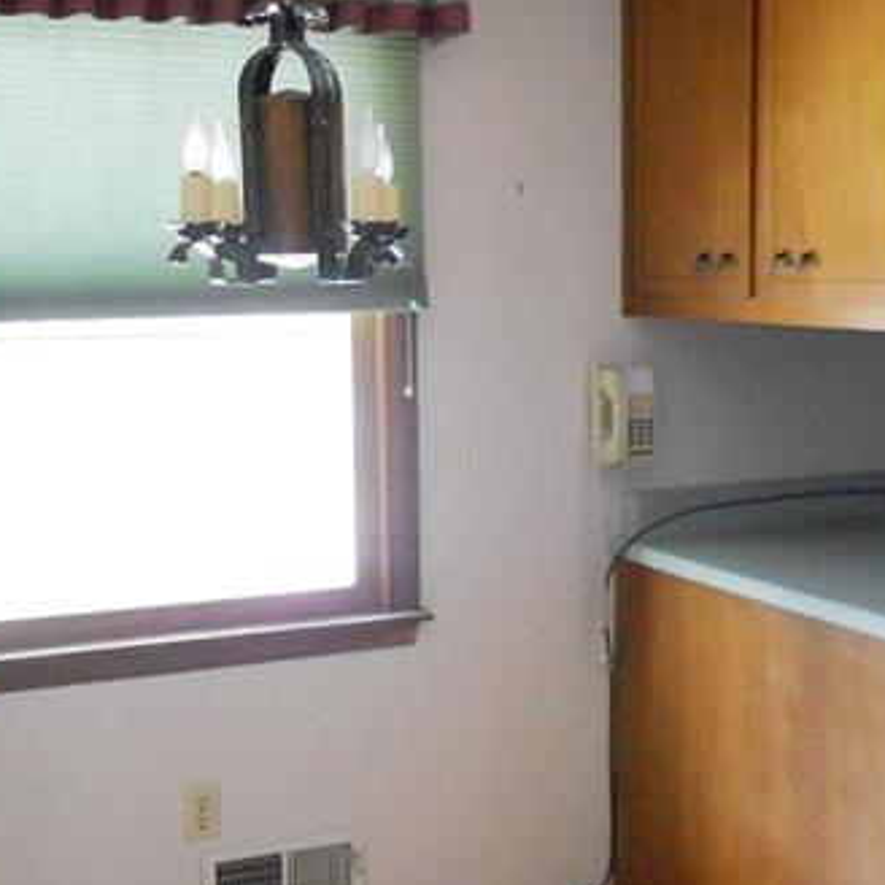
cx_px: 480
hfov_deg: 30.5
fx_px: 1620
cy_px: 502
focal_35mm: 56
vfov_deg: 30.5
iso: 400
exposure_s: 1/30
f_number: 3.2
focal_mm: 4.6
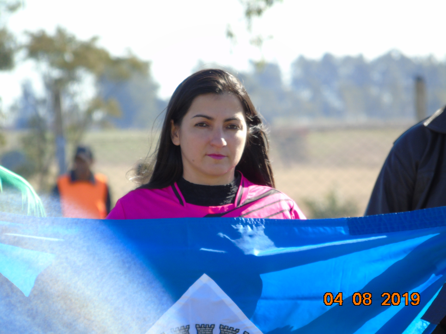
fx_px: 8117
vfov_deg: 2.4
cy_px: 167
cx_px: 223
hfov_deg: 3.1
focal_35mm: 630
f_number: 5.8
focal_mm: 112
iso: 100
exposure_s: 1/125
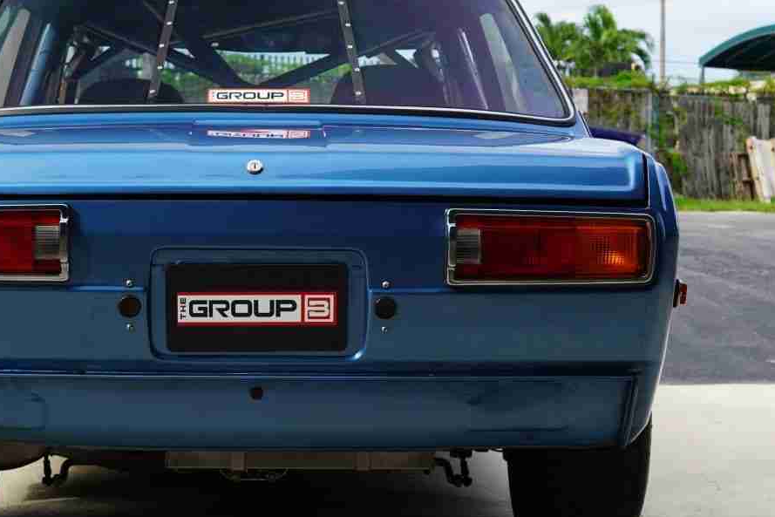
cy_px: 303
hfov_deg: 24.7
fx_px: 1765
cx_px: 305
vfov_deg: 16.6
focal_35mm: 82
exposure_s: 1/80
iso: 100
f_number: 5.6
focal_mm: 30
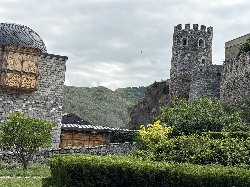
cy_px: 94
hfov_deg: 36.8
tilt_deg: +7.5
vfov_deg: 28.0
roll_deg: -2.1
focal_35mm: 52
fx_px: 376
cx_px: 125
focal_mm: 5.96
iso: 40
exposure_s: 1/3125
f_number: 1.6
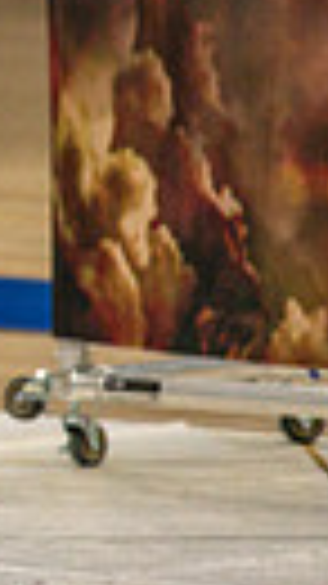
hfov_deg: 1.3
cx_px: -813
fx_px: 14445
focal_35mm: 933
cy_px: 11
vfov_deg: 2.3
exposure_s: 1/500
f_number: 4
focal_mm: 200
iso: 3600
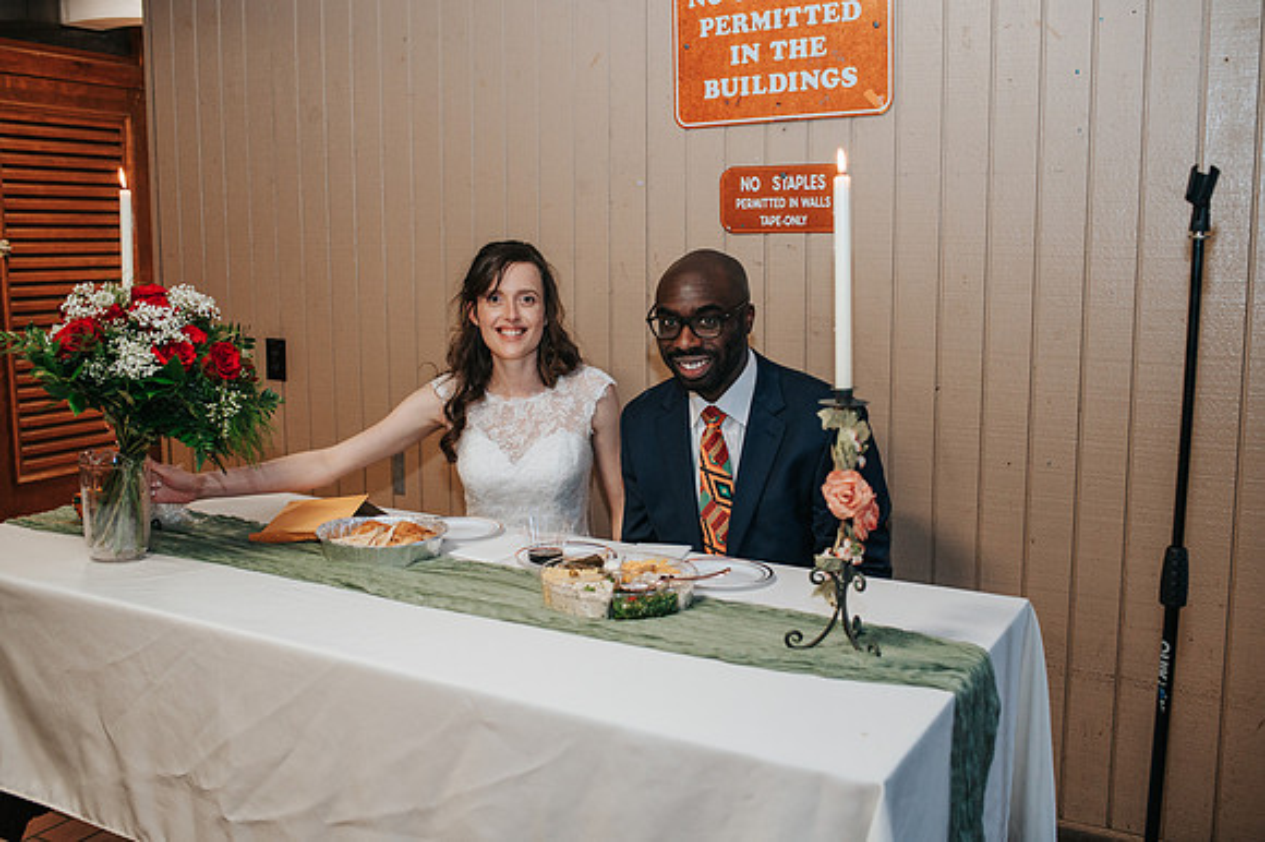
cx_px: 632
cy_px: 421
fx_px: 1229
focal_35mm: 35
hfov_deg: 54.5
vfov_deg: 37.8
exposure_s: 1/200
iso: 1000
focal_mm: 35
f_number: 3.2
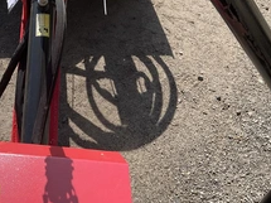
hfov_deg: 34.0
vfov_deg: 26.3
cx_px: 38
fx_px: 423
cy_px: 30
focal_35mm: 54
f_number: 1.8
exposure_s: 1/978
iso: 25
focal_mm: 3
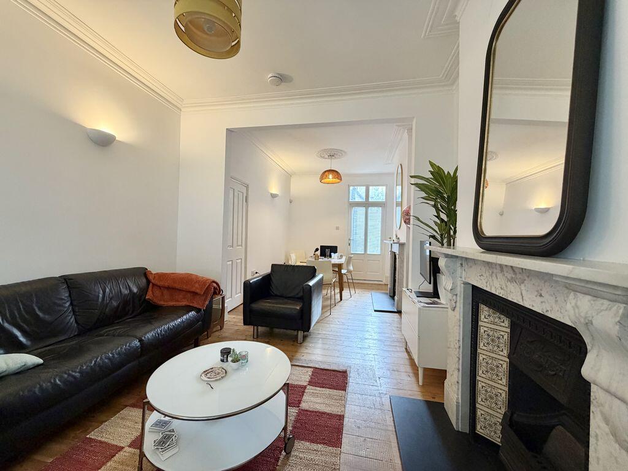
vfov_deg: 85.7
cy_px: 236
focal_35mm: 14
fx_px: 254
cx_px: 314
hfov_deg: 102.1
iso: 320
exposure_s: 1/50
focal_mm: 2.22
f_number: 2.2
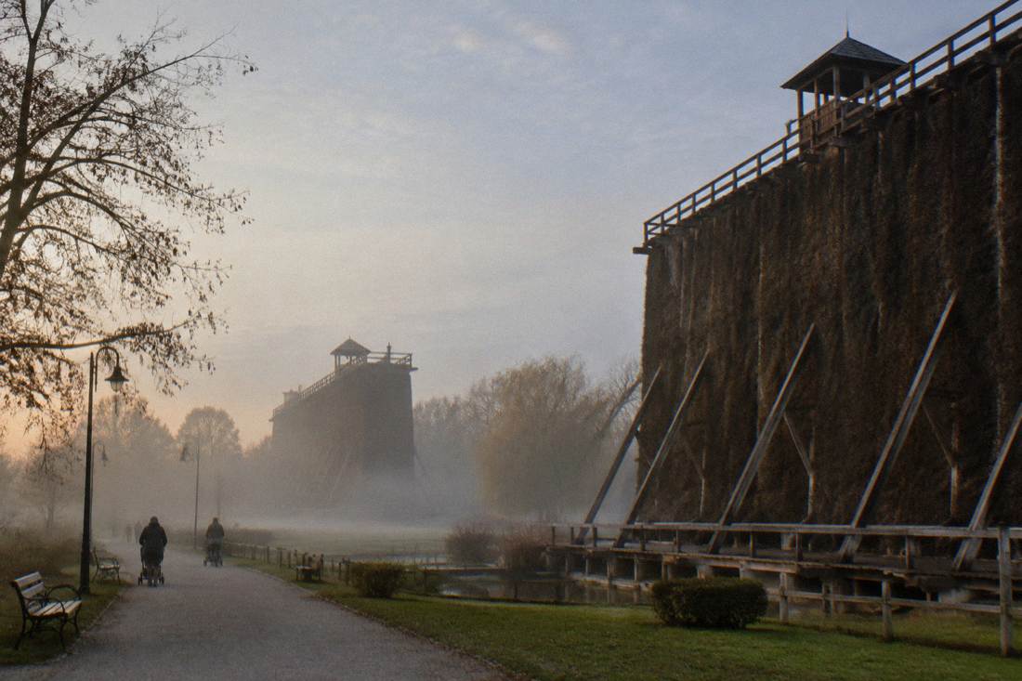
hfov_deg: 54.4
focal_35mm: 35
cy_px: 340
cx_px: 511
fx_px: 993
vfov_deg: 37.8
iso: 320
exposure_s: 1/200
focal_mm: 35
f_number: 9
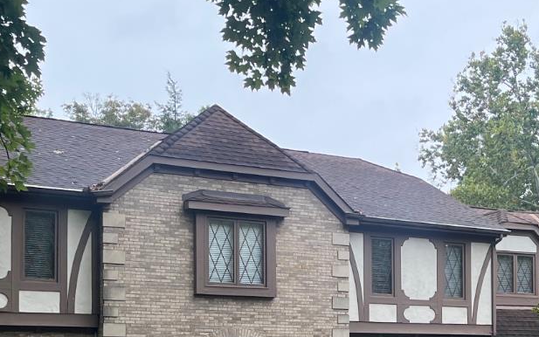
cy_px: 346
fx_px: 984
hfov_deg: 30.1
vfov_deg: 18.9
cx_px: 404
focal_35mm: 67
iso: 64
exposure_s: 1/133
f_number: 1.6
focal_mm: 5.1
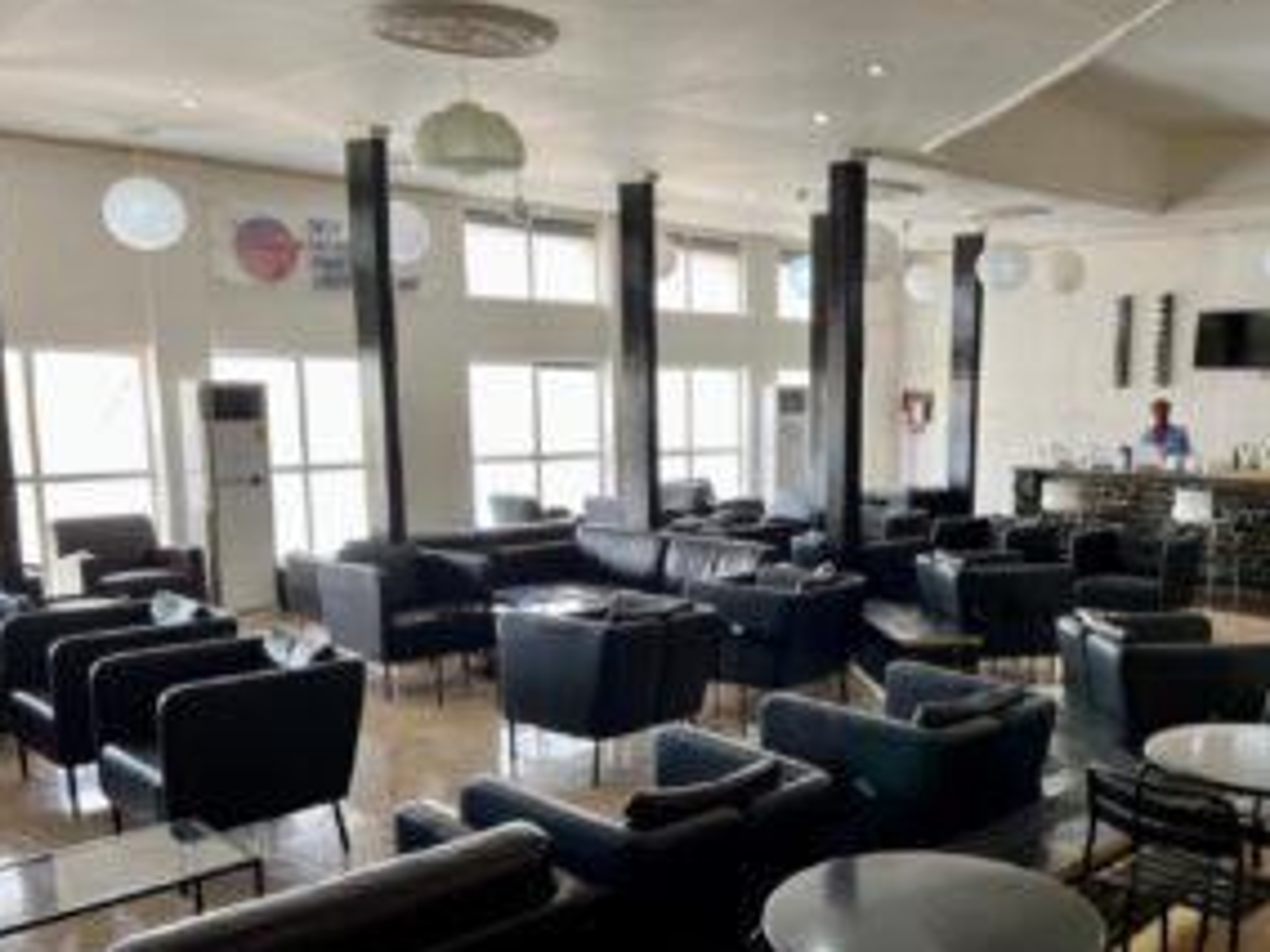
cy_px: 572
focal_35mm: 33
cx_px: 792
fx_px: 1211
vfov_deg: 42.7
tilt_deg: -9.3
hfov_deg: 54.7
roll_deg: -1.1
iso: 125
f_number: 1.5
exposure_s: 1/100
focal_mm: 5.7
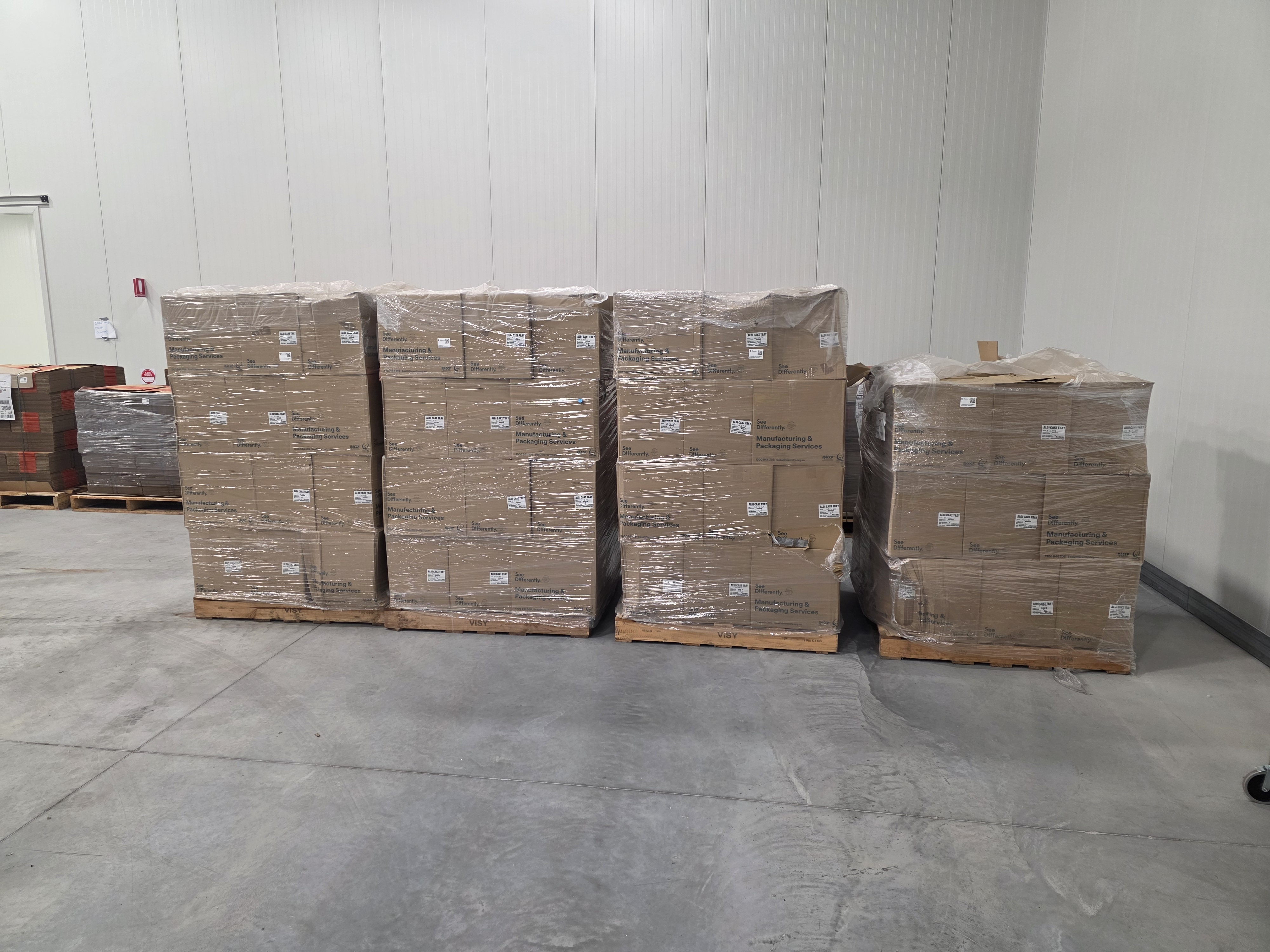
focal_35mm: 23
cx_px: 635
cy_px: 476
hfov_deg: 73.9
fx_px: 844
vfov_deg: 58.9
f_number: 1.7
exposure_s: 1/100
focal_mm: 6.3
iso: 125
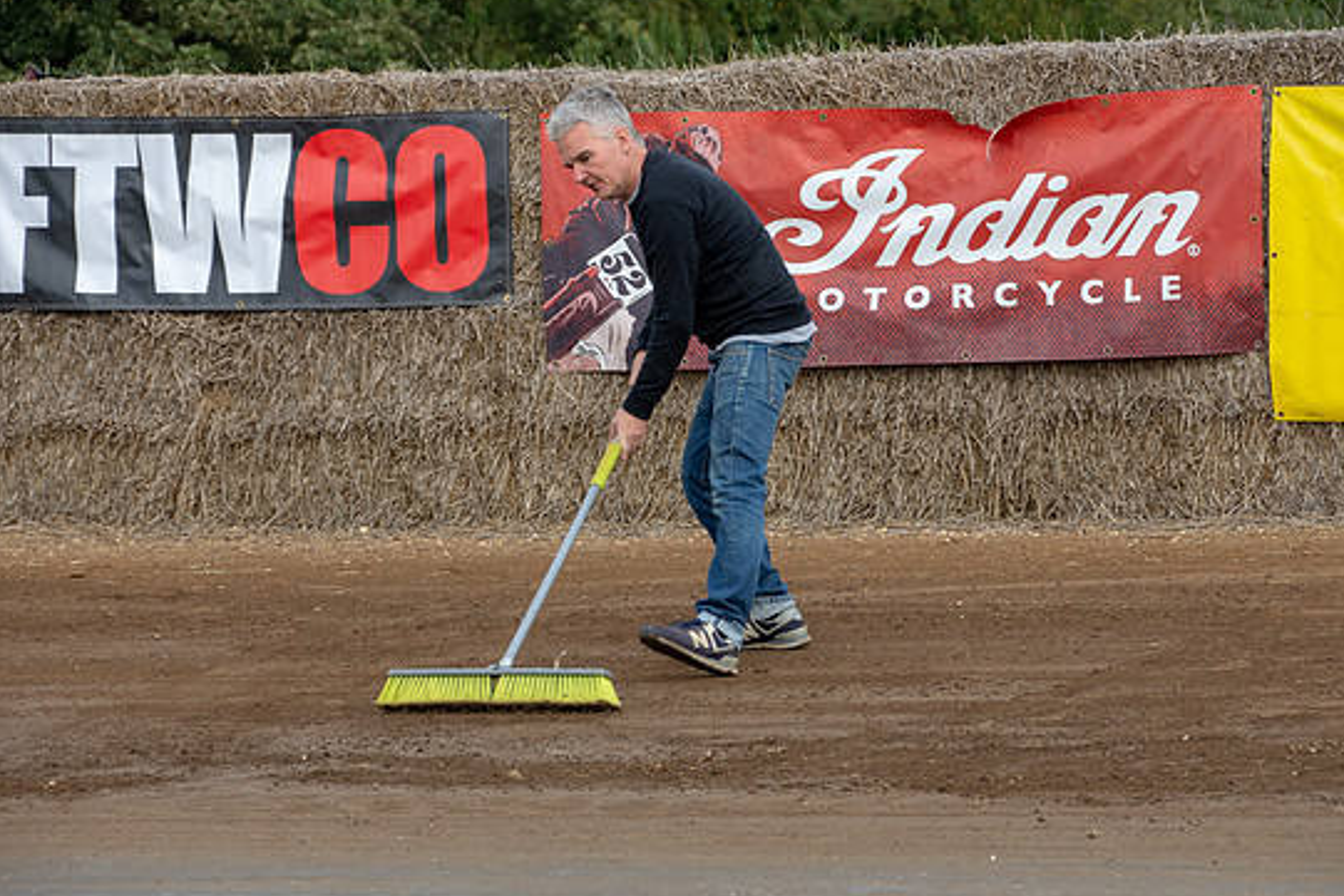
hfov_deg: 8.8
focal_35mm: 233
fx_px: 8700
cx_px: 653
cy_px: 463
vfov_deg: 5.9
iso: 320
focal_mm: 145
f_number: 8
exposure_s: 1/125
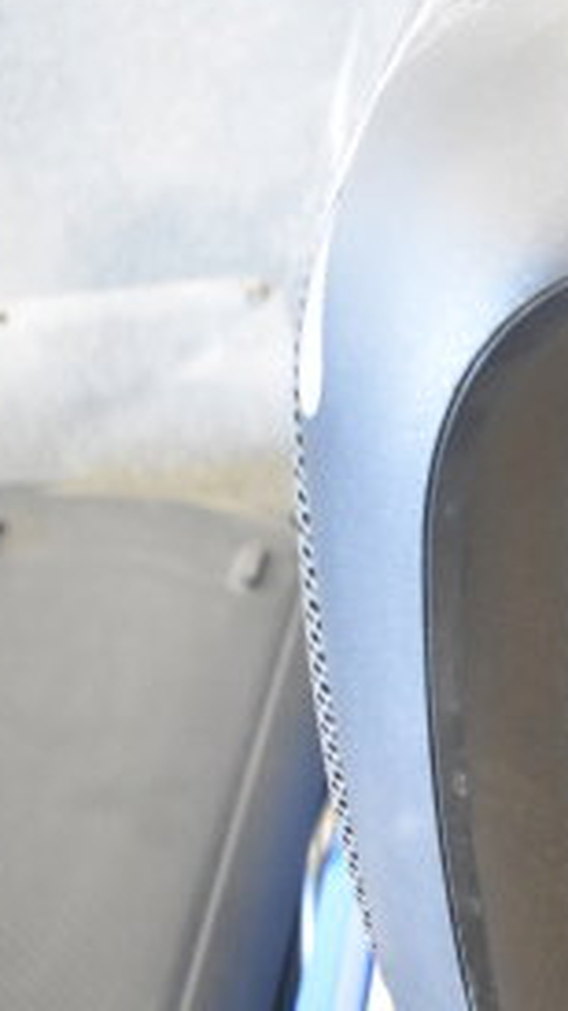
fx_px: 1875
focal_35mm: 70
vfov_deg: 30.0
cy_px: 640
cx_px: 1011
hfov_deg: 15.0
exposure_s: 1/30
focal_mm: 20
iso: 4000
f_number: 3.5
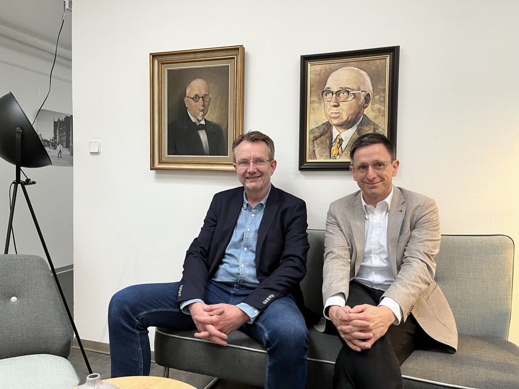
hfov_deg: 67.3
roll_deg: -1.3
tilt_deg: -4.2
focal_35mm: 26
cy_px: 194
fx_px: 390
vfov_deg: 53.1
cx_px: 260
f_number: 1.6
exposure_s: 1/50
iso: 320
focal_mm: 5.1
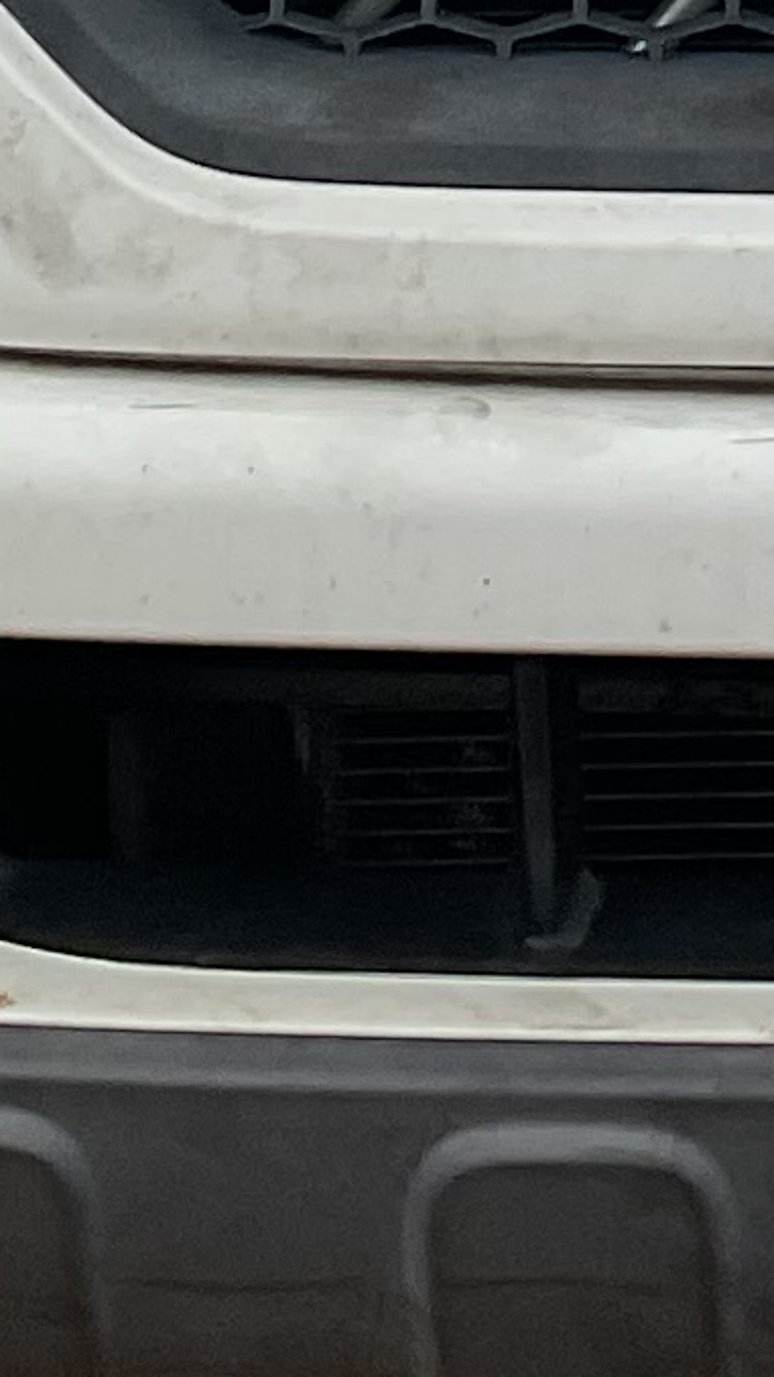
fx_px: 6865
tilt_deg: -9.5
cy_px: -605
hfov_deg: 6.4
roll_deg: +1.8
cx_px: 953
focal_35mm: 188
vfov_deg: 11.1
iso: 16
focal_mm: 3
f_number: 1.8
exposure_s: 1/2141
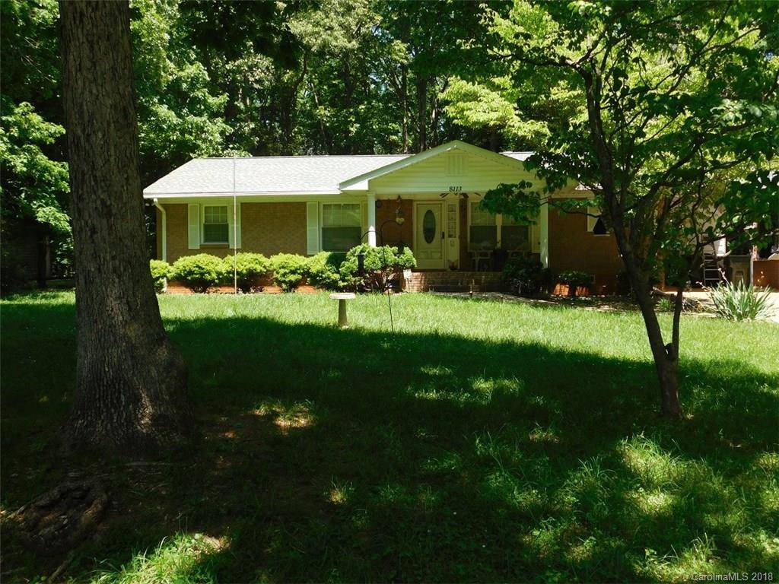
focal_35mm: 36
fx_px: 810
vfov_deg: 39.7
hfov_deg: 51.4
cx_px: 390
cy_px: 292
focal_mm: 6.3
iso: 125
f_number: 3.5
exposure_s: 1/400
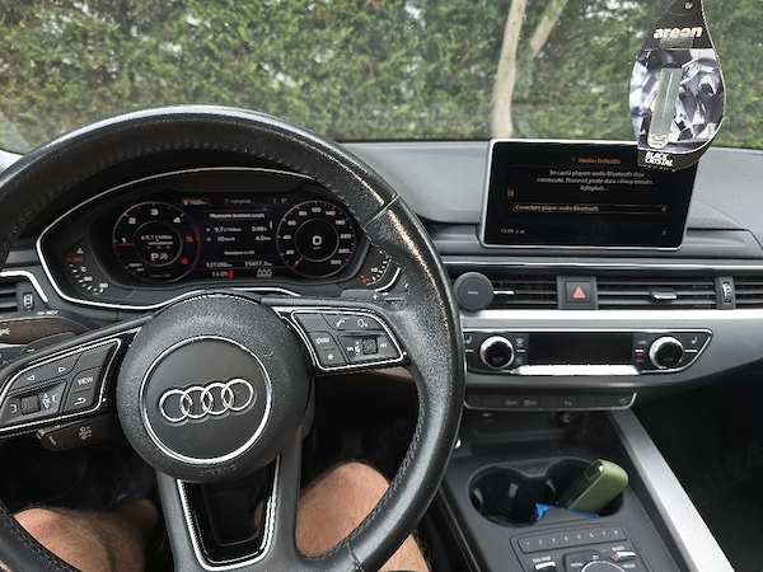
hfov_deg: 73.9
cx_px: 382
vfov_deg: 58.9
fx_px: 507
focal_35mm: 23
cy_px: 286
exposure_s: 1/50.3
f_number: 1.7
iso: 20
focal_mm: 6.3
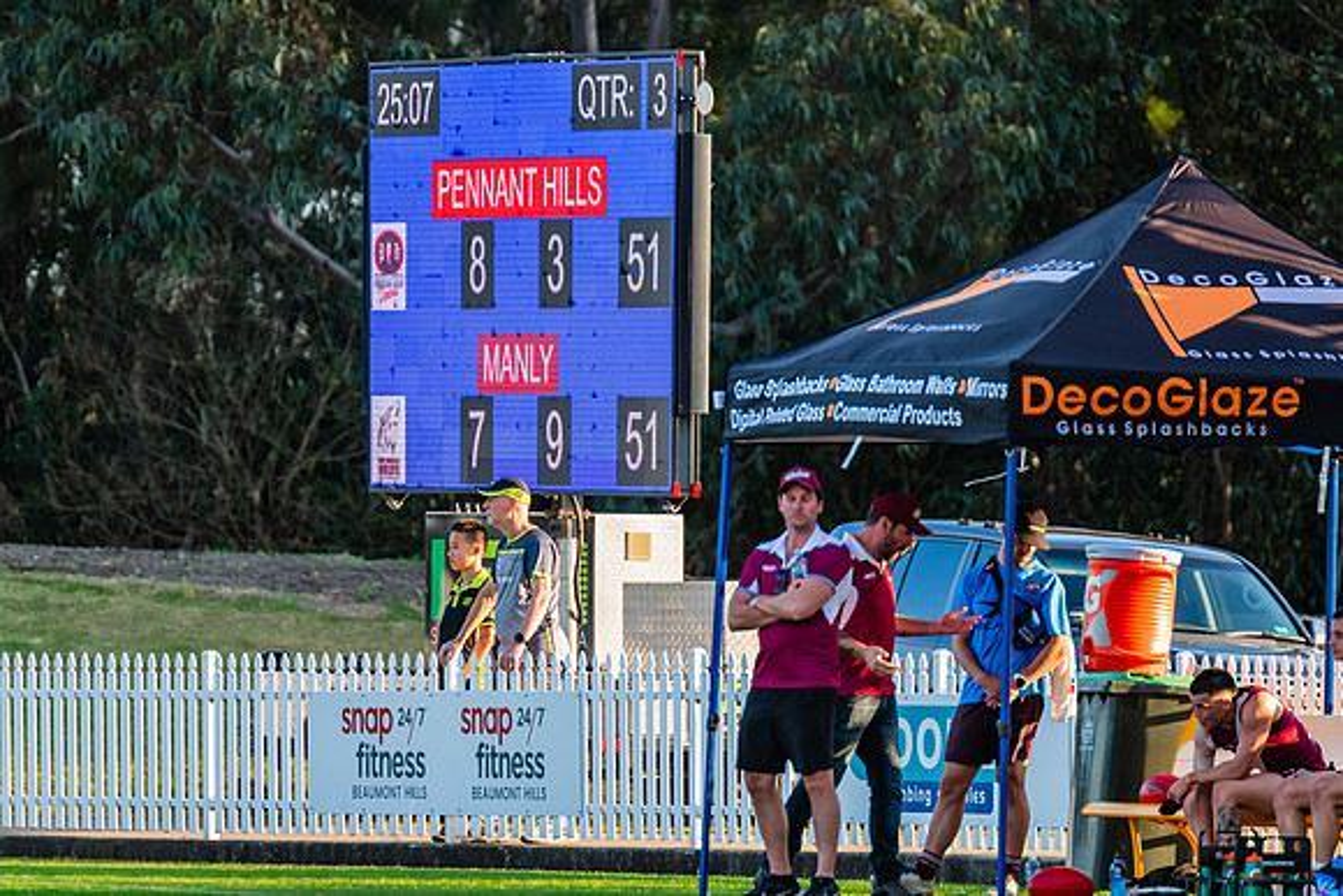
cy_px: 396
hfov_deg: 4.4
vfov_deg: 2.9
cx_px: 593
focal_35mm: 469
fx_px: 17492
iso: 900
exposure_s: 1/1000
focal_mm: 420
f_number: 4
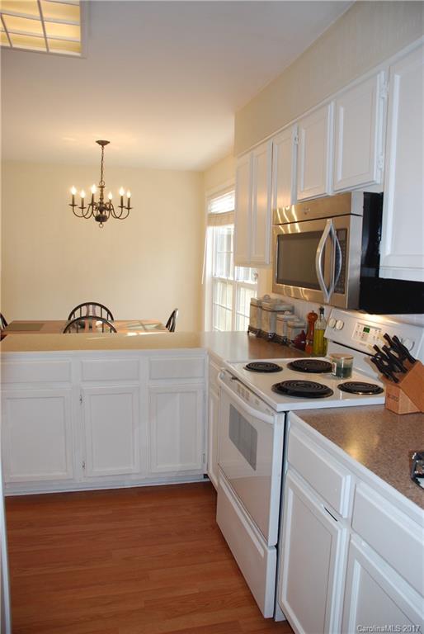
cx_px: 212
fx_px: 476
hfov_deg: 48.0
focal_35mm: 27
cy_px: 317
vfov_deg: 67.3
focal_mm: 18
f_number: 3.5
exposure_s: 1/80
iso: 200
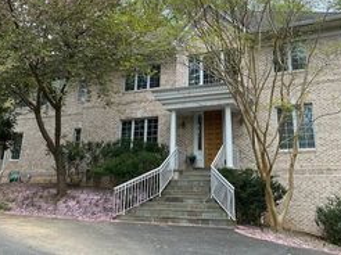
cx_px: 182
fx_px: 364
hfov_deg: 50.1
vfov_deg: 37.9
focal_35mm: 37
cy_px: 75
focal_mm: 4.25
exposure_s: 1/738
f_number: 1.8
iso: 32
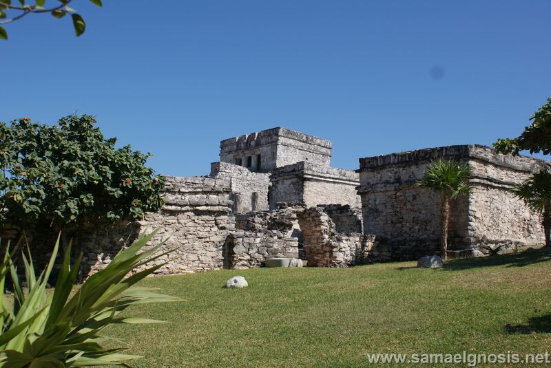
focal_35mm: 39
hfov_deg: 49.5
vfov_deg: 34.3
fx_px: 597
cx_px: 276
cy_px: 184
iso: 100
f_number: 5.6
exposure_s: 1/640
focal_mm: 26
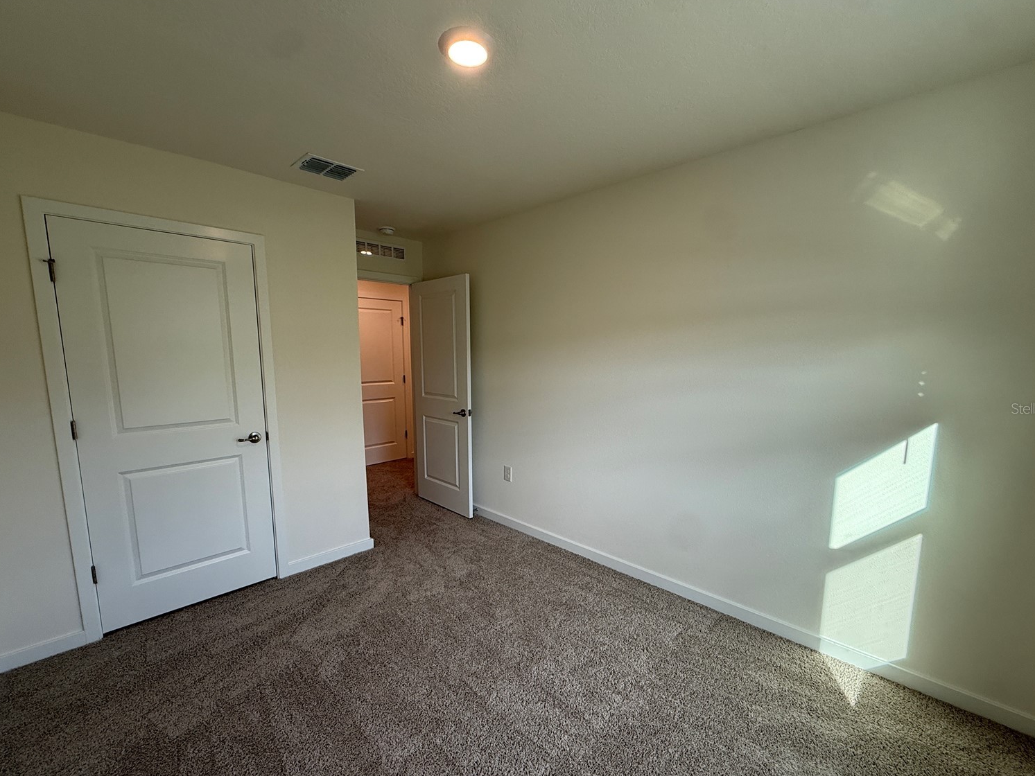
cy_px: 408
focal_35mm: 15
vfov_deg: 81.7
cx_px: 522
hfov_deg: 98.2
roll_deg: -0.2
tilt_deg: -8.0
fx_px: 449
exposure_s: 1/120
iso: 100
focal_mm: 2.22
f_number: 2.2
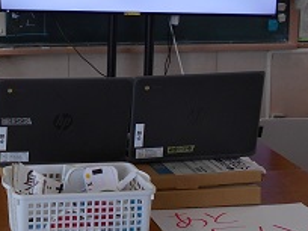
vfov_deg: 18.7
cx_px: -17
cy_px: -17
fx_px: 676
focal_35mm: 76
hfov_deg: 24.2
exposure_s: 1/30
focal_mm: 5.1
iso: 80
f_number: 3.4
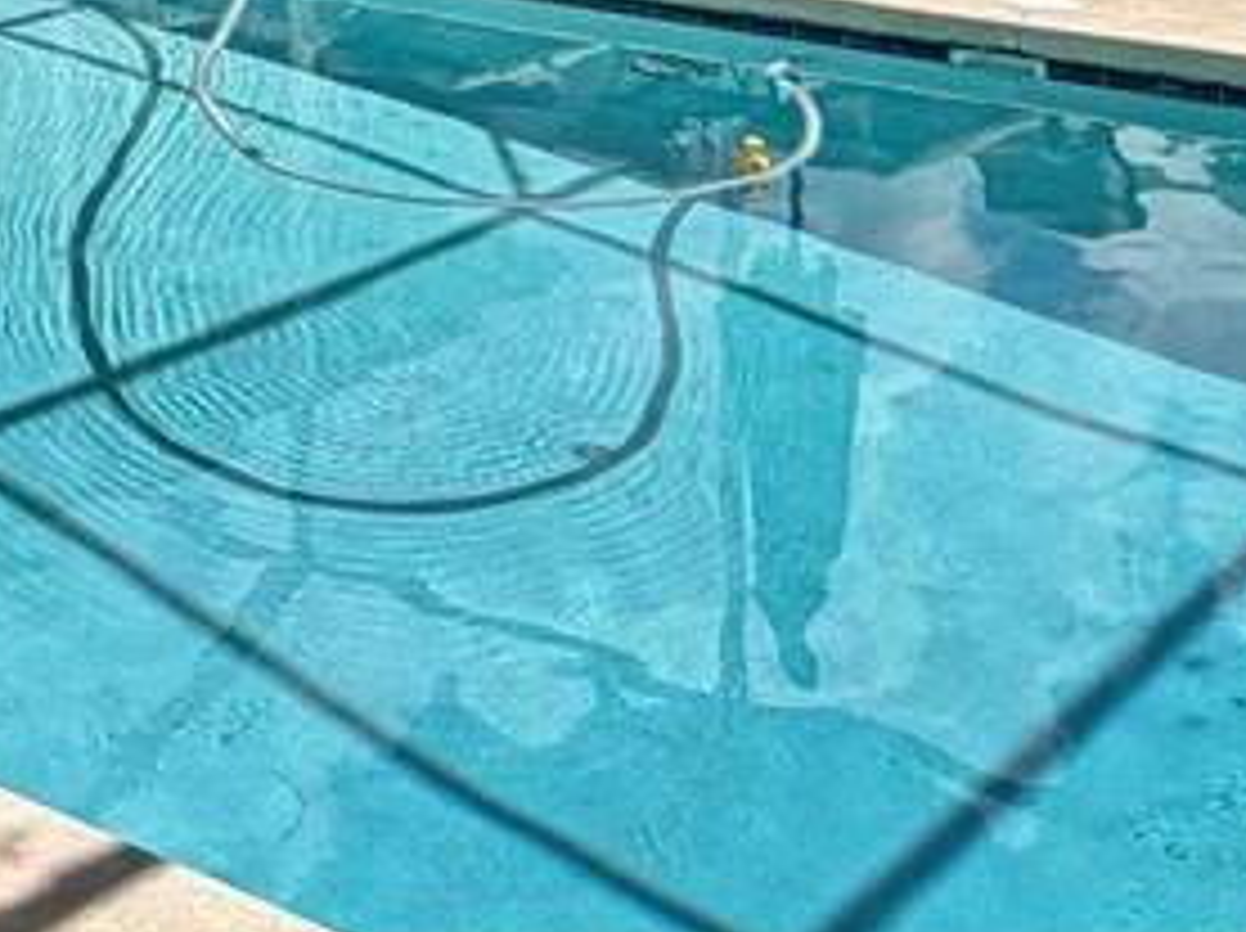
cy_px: -527
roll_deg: +1.1
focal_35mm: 81
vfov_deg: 16.3
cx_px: 85
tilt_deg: -1.3
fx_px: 2912
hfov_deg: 23.4
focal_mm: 2.22
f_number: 2.2
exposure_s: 1/876
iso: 20
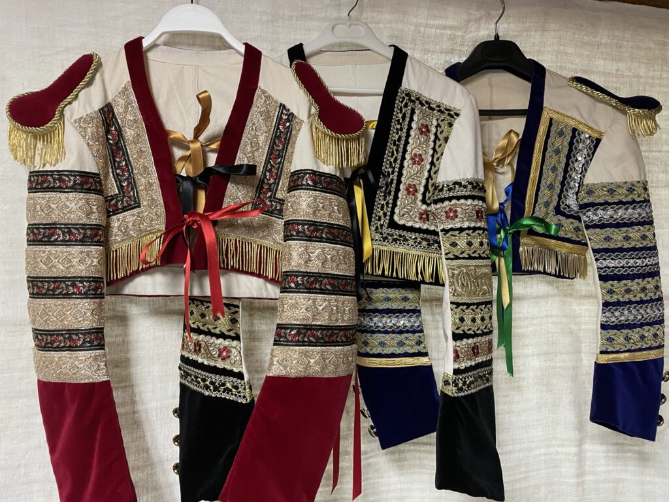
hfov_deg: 67.3
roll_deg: +0.9
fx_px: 502
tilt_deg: +0.5
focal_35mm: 26
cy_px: 251
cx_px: 334
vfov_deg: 53.1
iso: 320
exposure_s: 1/50
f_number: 1.6
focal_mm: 4.2
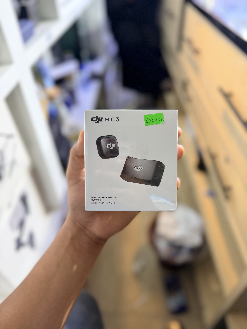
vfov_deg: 71.6
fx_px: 228
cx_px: 124
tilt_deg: -43.1
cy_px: 164
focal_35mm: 24
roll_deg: +1.8
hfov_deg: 56.8
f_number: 1.78
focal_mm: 6.76
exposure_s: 1/101
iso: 125
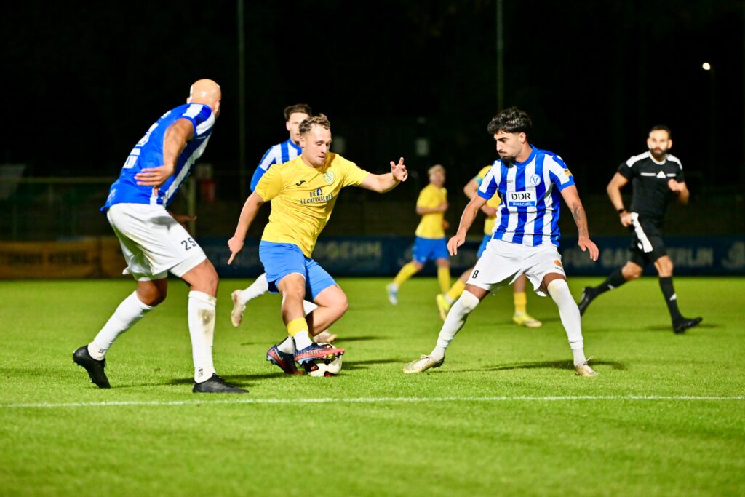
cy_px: 248
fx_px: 3104
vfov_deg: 9.2
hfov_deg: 13.7
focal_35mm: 150
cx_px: 372
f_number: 2.8
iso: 3200
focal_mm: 150
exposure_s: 1/1600
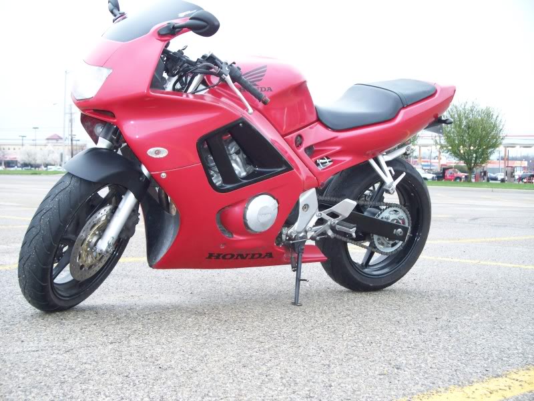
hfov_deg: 31.7
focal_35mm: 61
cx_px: 267
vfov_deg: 24.0
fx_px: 941
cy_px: 200
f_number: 3.1
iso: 200
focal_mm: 12.89
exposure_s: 1/25
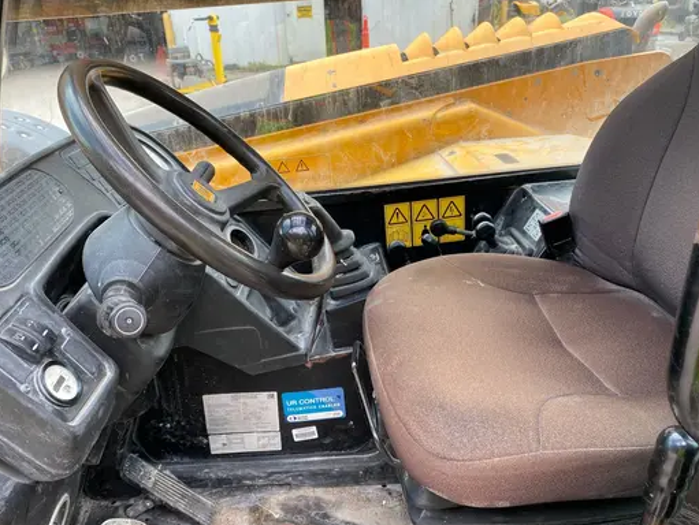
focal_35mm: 28
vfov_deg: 49.8
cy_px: 270
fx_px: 566
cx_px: 341
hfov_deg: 63.4
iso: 32
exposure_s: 1/164
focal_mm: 4.25
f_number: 1.8
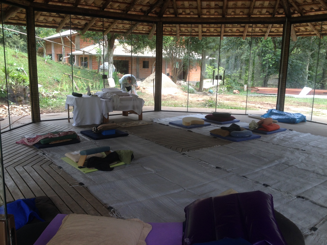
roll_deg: +1.4
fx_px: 331
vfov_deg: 40.7
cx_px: 164
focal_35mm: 35
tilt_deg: -13.3
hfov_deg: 52.6
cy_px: 122
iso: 50
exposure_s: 1/120
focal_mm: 4.28
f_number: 2.4
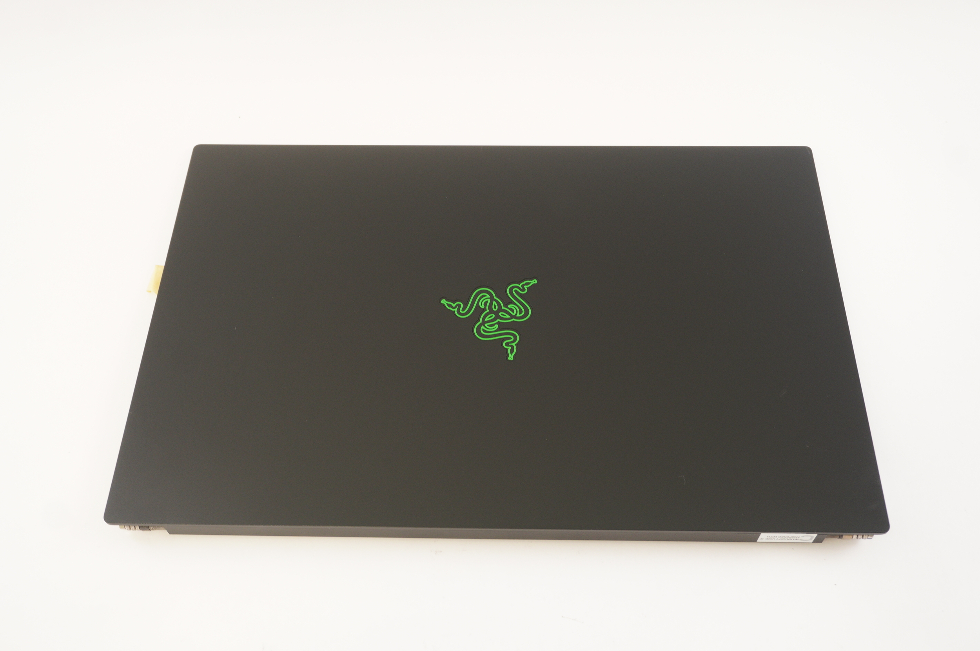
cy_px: 326
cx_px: 490
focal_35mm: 36
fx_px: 979
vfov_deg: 36.8
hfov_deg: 53.2
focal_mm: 24
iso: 400
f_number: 5.6
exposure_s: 1/13
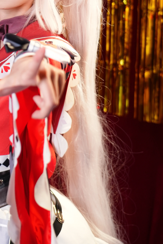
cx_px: -5
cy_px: 68
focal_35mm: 101
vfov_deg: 20.1
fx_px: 686
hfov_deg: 13.3
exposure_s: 1/125
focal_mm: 44
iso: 1000
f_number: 4
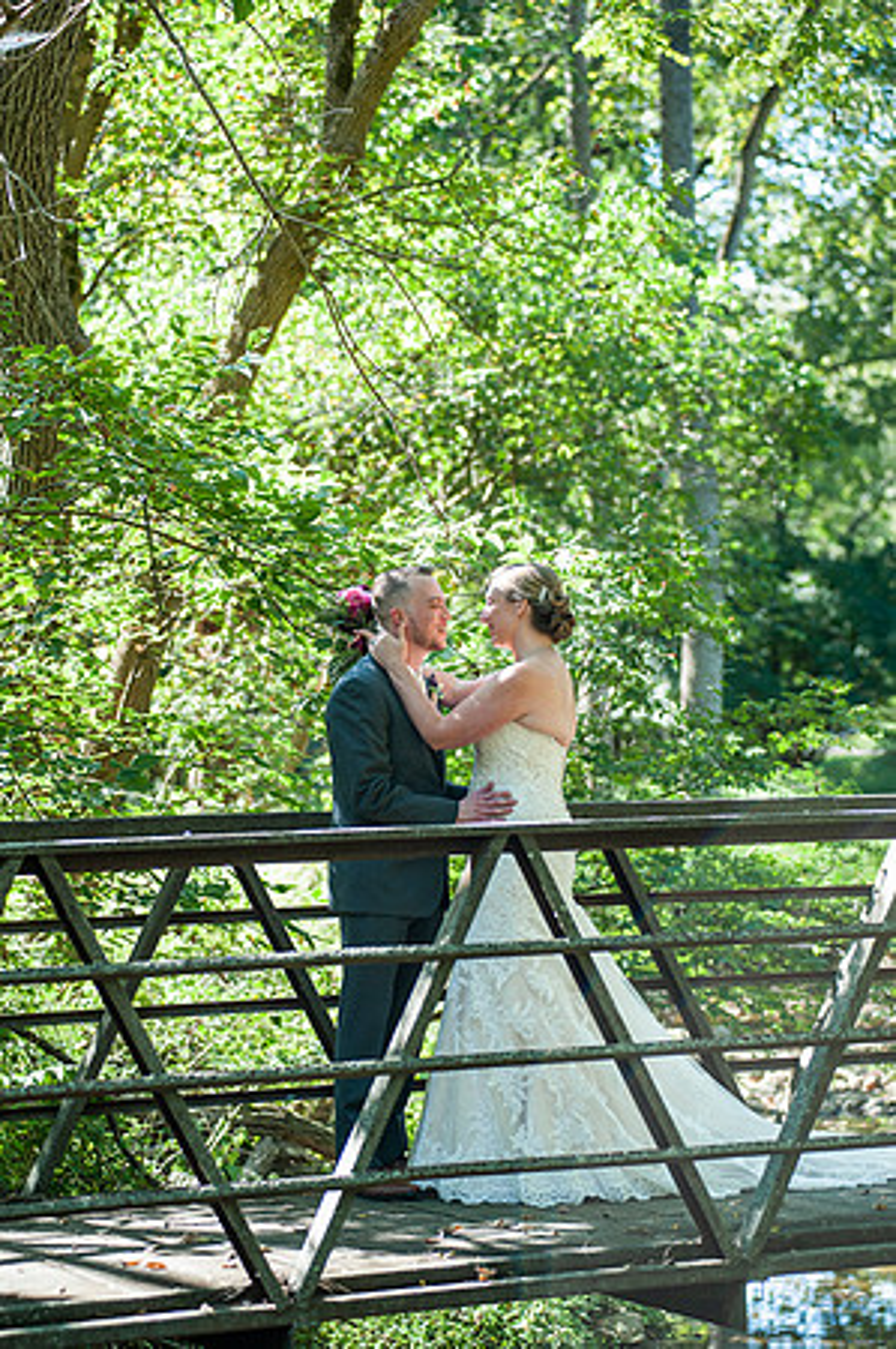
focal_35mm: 100
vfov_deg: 20.4
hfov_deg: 13.7
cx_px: 448
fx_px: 3742
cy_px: 674
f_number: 3.2
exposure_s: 1/320
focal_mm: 100
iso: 160
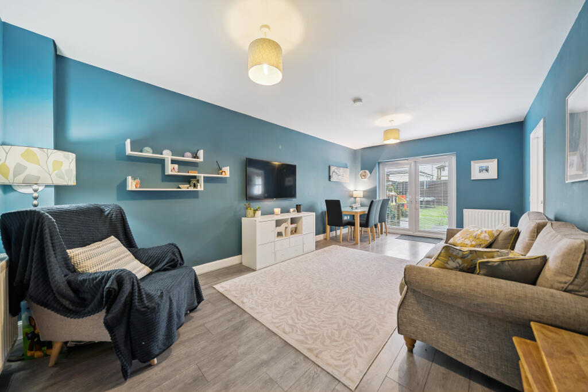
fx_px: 196
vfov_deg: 90.0
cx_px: 294
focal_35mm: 12
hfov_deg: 112.6
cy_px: 196
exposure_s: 1/80
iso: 1250
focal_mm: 12
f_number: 4
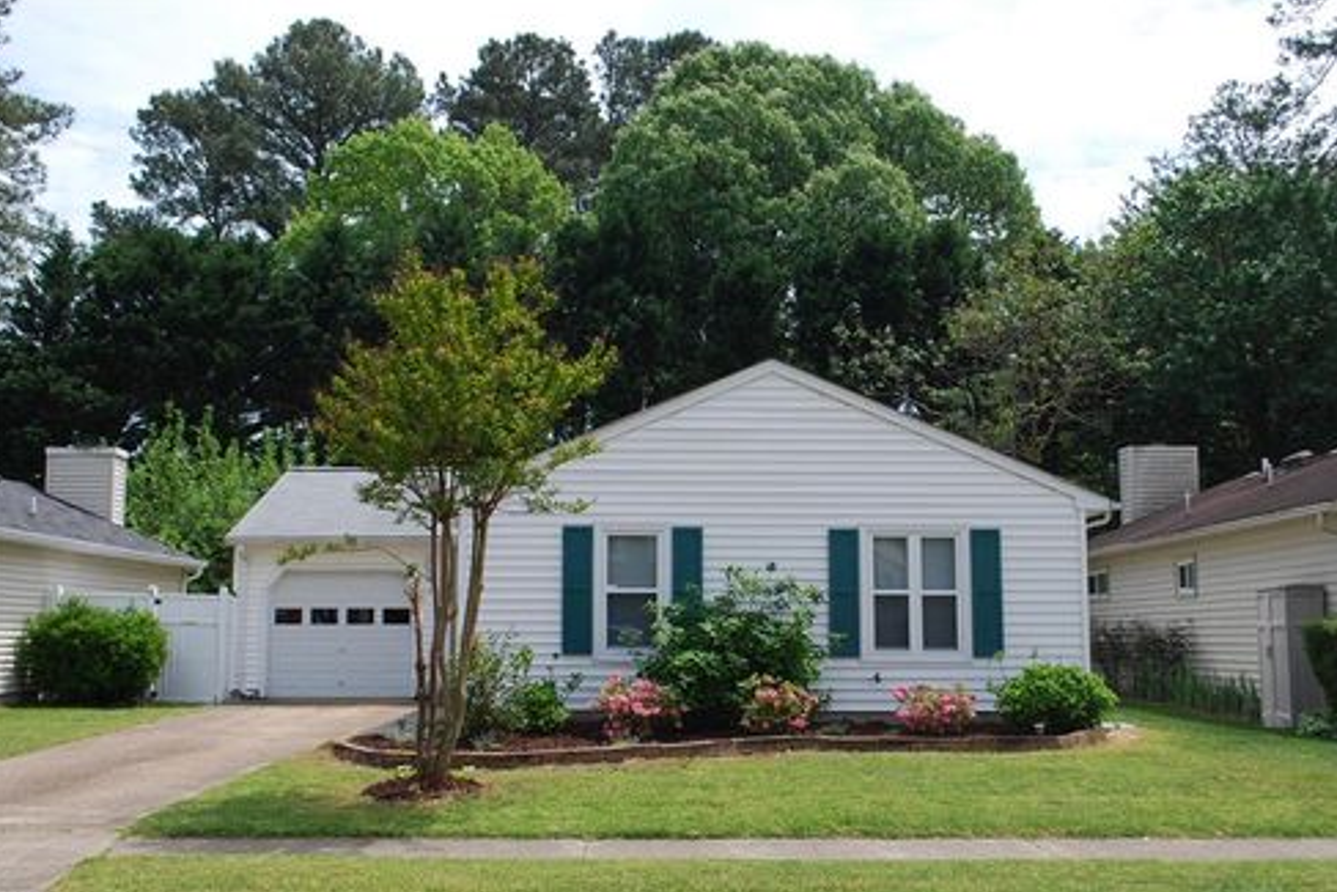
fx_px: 1374
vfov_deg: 36.0
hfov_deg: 51.9
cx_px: 670
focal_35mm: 37
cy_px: 451
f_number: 7.1
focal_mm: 24
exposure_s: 1/200
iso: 100
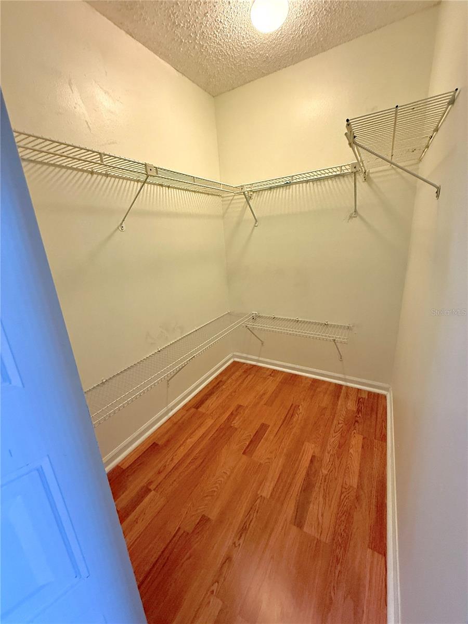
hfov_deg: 85.7
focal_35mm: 14
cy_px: 312
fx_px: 252
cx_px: 234
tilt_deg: -16.4
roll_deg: +3.0
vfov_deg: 102.1
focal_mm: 2.22
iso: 400
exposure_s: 1/60
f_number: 2.2
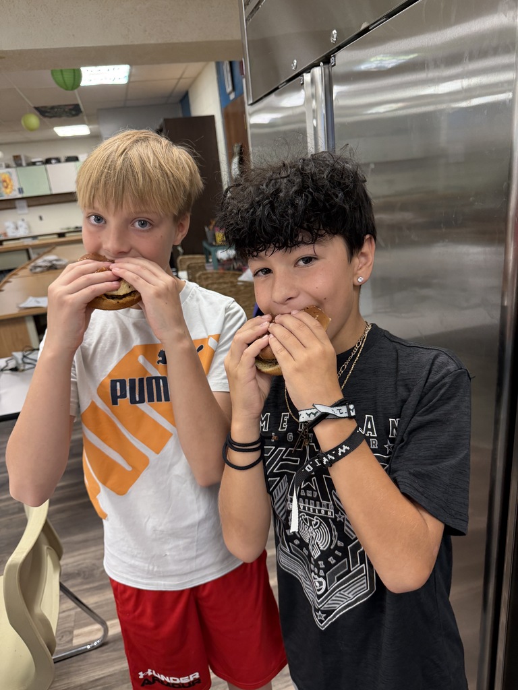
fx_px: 479
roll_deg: +5.9
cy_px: 345
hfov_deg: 56.8
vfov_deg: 71.6
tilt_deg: -19.3
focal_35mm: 24
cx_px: 259
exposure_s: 1/60
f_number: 1.78
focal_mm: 6.76
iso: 250
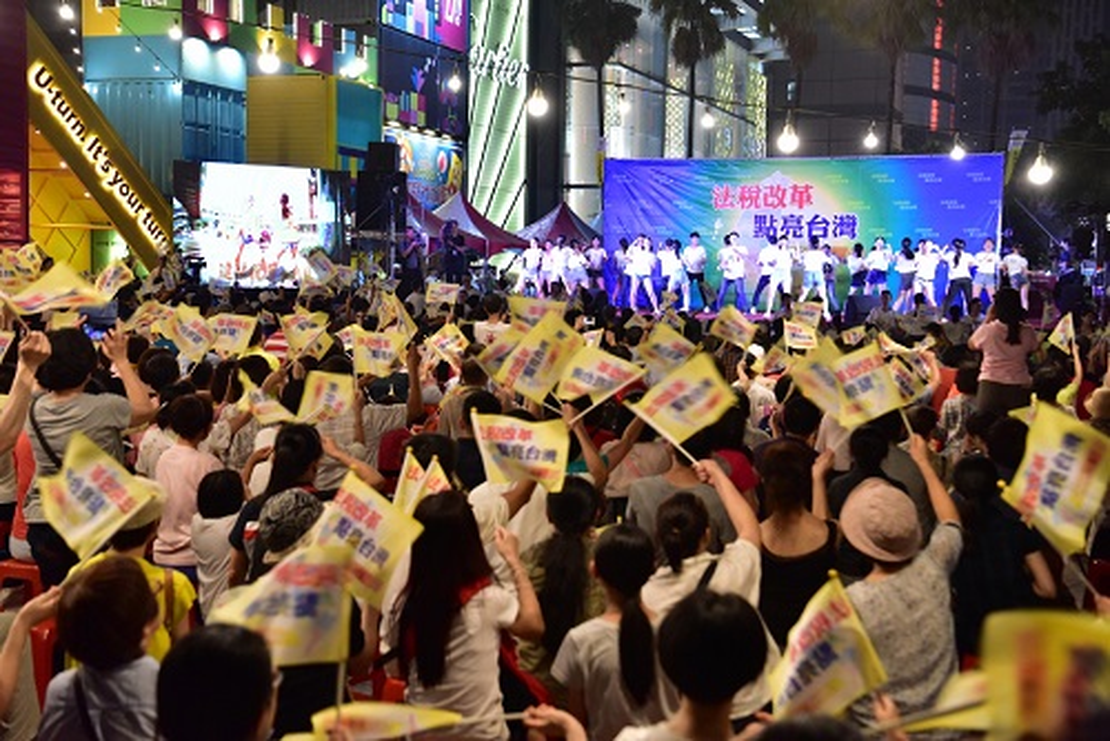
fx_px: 1481
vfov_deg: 28.1
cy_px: 370
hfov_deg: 41.1
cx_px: 555
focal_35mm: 48
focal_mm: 48
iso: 3200
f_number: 4
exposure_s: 1/160
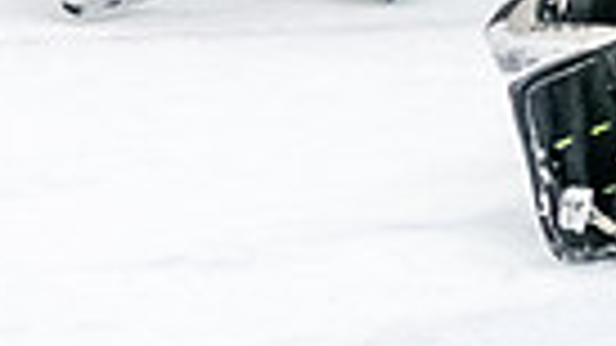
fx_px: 9064
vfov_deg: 2.2
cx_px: 668
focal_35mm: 555
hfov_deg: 3.9
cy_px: -400
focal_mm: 82
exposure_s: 1/800
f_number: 2.8
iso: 3200
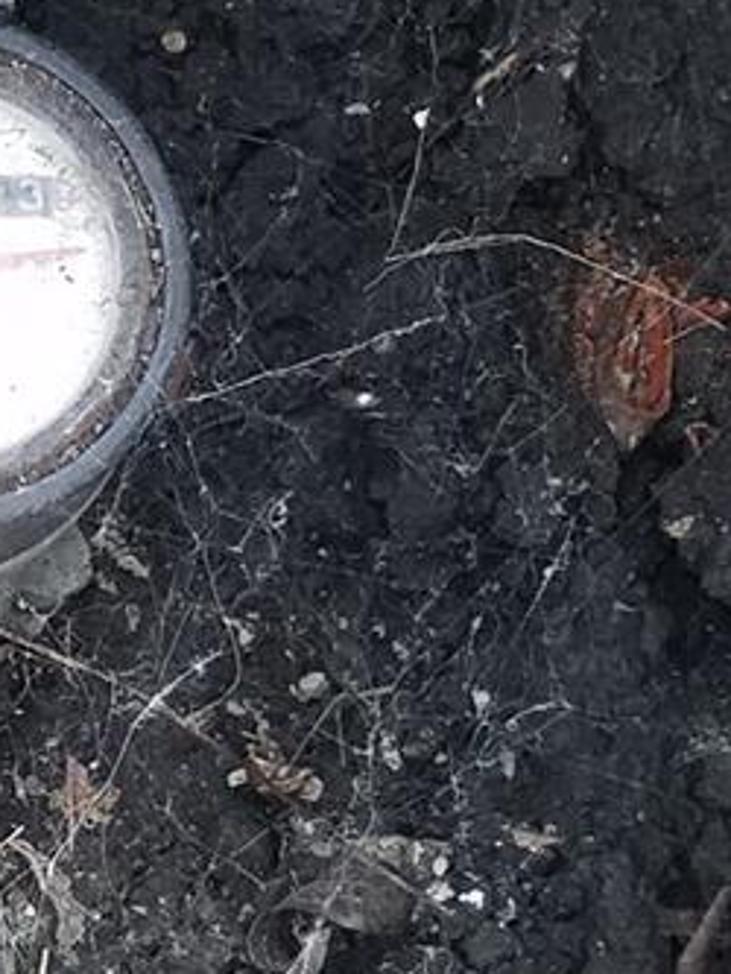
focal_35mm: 120
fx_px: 3377
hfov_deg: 12.0
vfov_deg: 16.4
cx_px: -202
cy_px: 588
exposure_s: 1/30
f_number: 1.7
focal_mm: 4.2
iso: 160
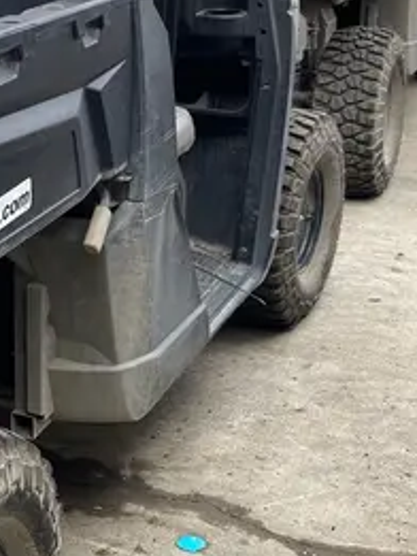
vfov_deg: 26.6
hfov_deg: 19.3
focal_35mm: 73
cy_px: 218
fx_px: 1172
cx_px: -53
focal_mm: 4.25
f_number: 1.8
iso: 32
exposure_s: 1/244
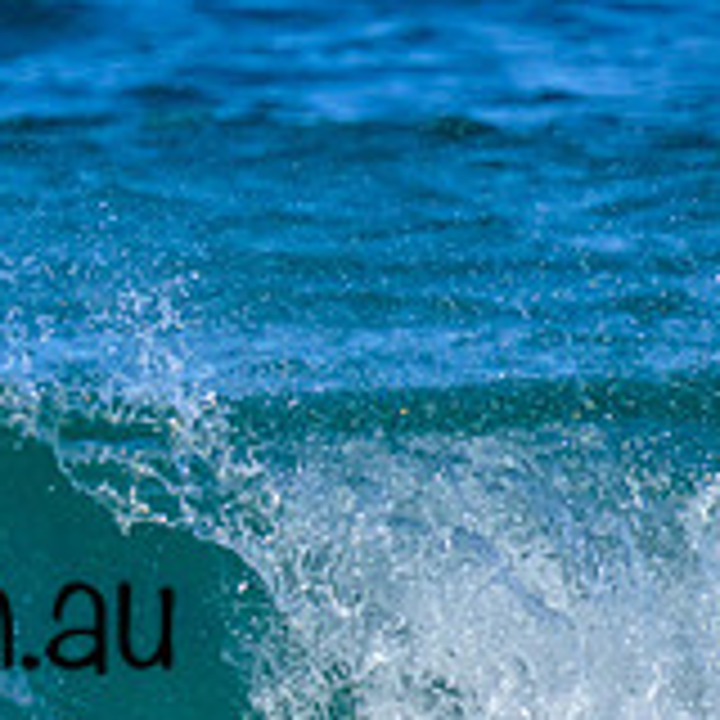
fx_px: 79538
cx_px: -459
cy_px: 521
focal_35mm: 3380
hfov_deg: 0.5
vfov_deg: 0.5
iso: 1400
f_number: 11
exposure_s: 1/2000
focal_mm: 800
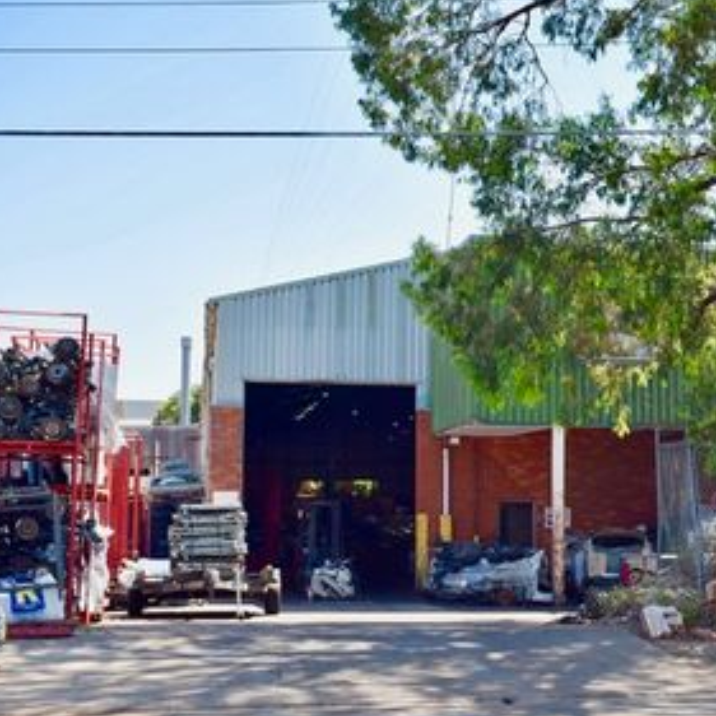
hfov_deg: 27.6
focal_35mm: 62
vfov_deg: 27.8
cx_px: 502
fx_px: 1444
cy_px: 378
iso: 100
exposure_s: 1/160
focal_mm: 29
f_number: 6.3
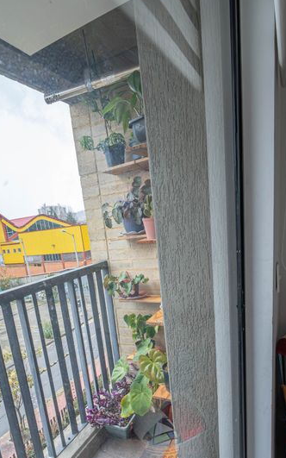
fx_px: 287
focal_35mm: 23
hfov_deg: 52.9
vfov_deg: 74.8
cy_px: 304
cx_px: 127
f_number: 10
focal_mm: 16
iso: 1250
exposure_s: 1/160
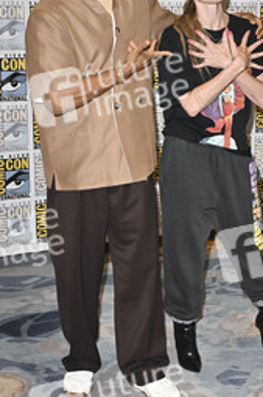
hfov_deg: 24.5
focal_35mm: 55
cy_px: 168
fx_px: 605
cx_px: 154
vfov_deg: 36.2
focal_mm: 35
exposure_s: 1/250
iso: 2500
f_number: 5
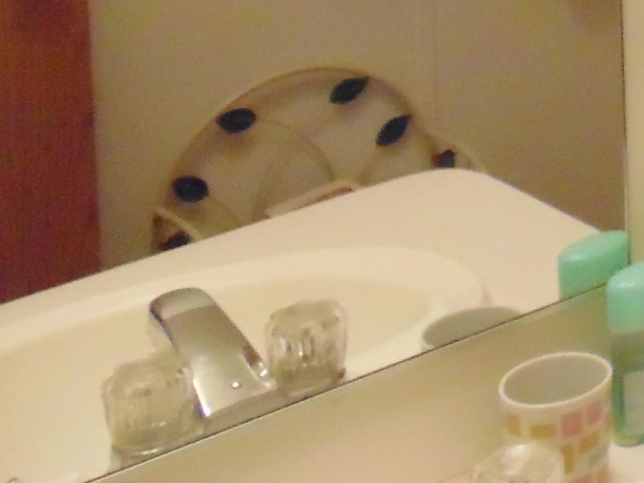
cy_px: -302
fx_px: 1693
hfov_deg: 17.4
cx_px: 1171
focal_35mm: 91
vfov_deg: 14.8
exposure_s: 1/40
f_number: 3
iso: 640
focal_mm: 4.5
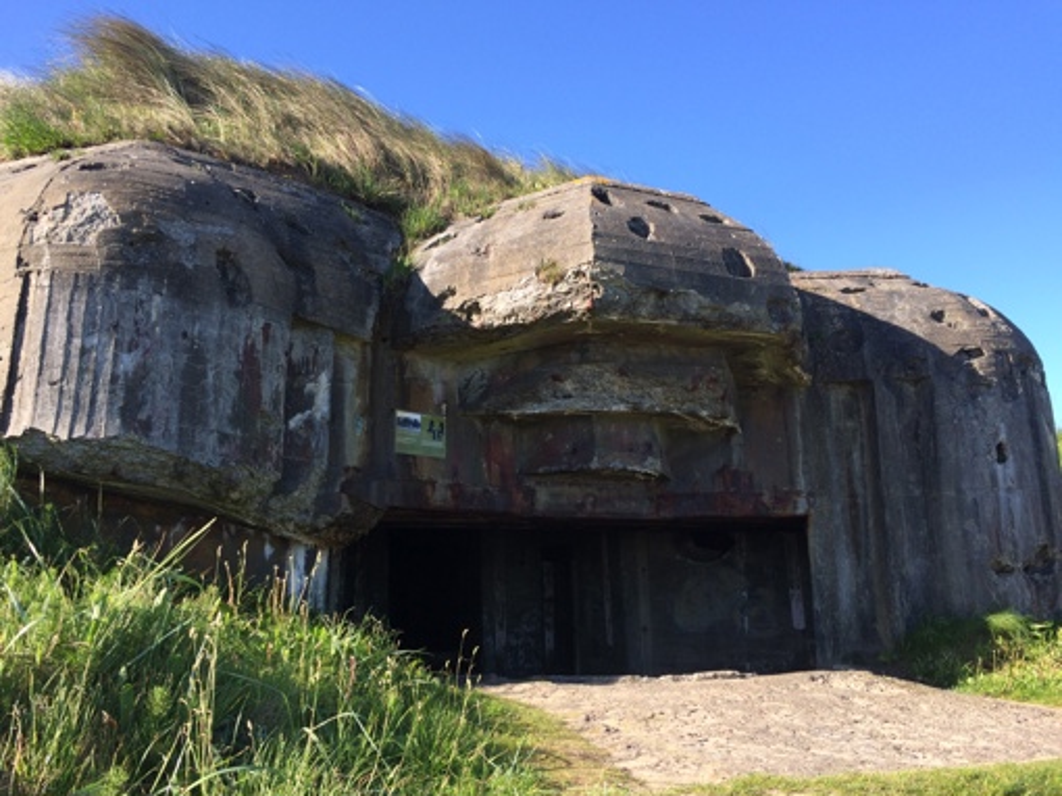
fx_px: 889
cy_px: 398
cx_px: 531
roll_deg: +3.3
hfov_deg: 61.7
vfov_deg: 48.2
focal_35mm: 29
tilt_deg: +13.6
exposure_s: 1/662
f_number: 2.2
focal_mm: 4.15
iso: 32
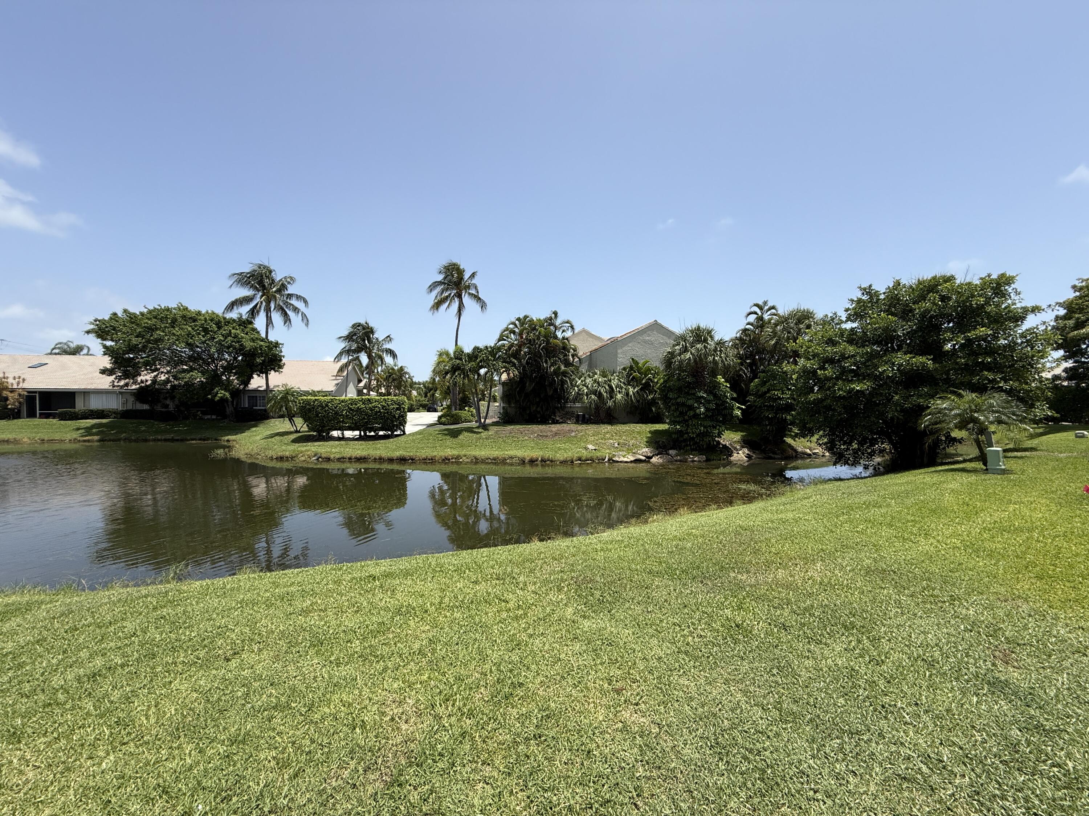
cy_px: 408
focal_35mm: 14
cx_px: 544
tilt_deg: +0.2
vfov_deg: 85.7
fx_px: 440
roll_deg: -0.4
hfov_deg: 102.1
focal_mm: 2.22
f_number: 2.2
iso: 50
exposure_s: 1/1613
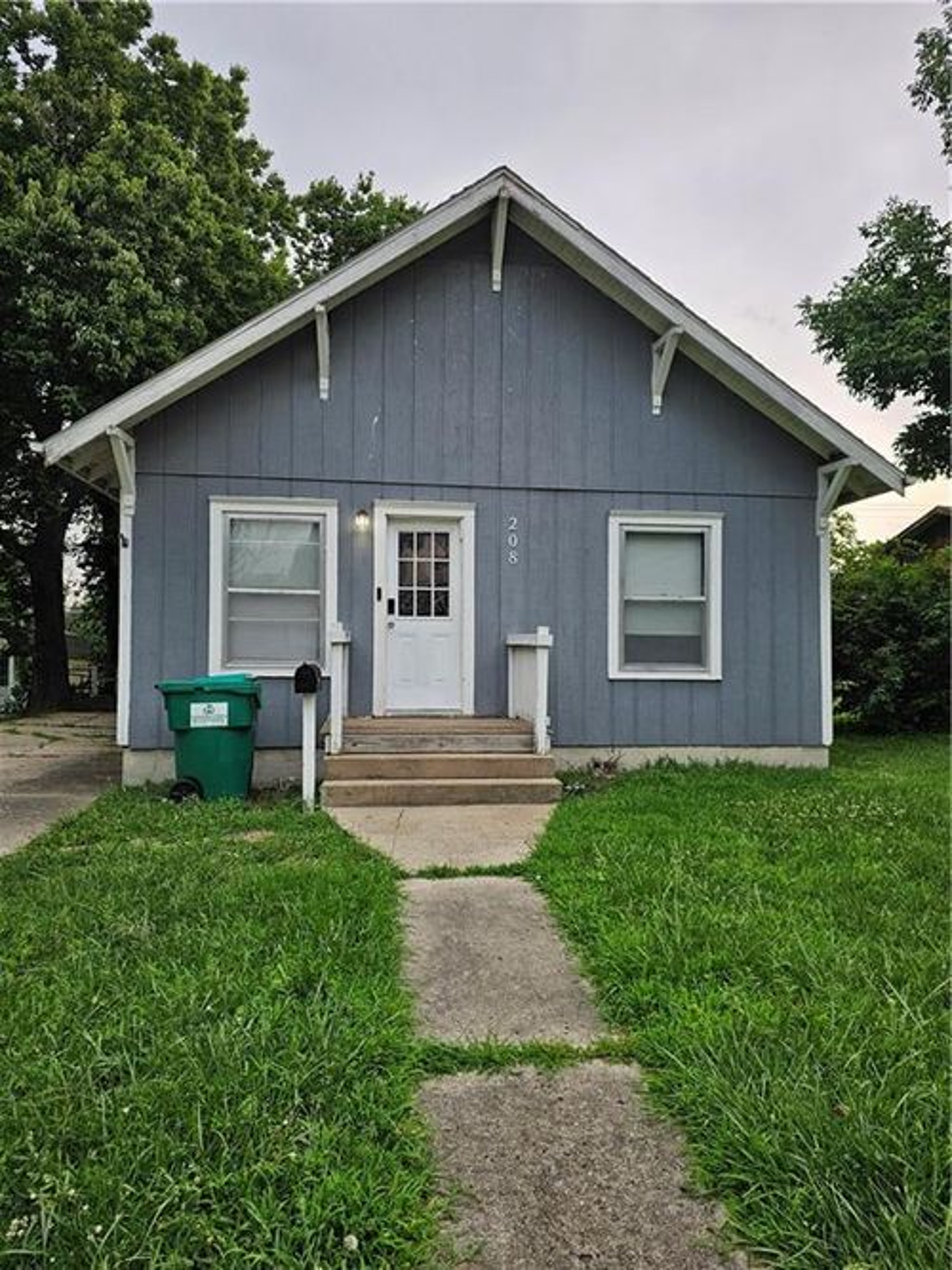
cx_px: 476
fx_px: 844
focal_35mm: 23
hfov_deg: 58.9
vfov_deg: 73.9
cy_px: 635
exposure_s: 1/180
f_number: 1.7
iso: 40
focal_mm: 6.3
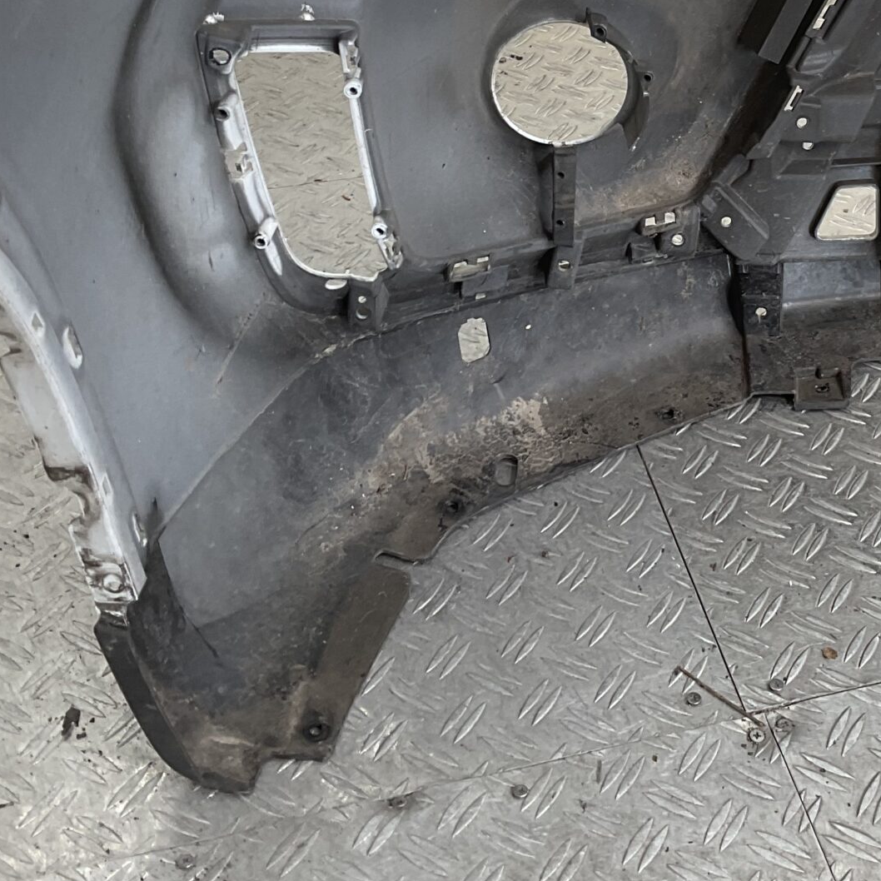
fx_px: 1785
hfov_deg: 27.2
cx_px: 701
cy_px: 104
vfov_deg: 26.9
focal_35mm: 62
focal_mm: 3
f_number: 1.8
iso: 16
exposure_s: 1/120
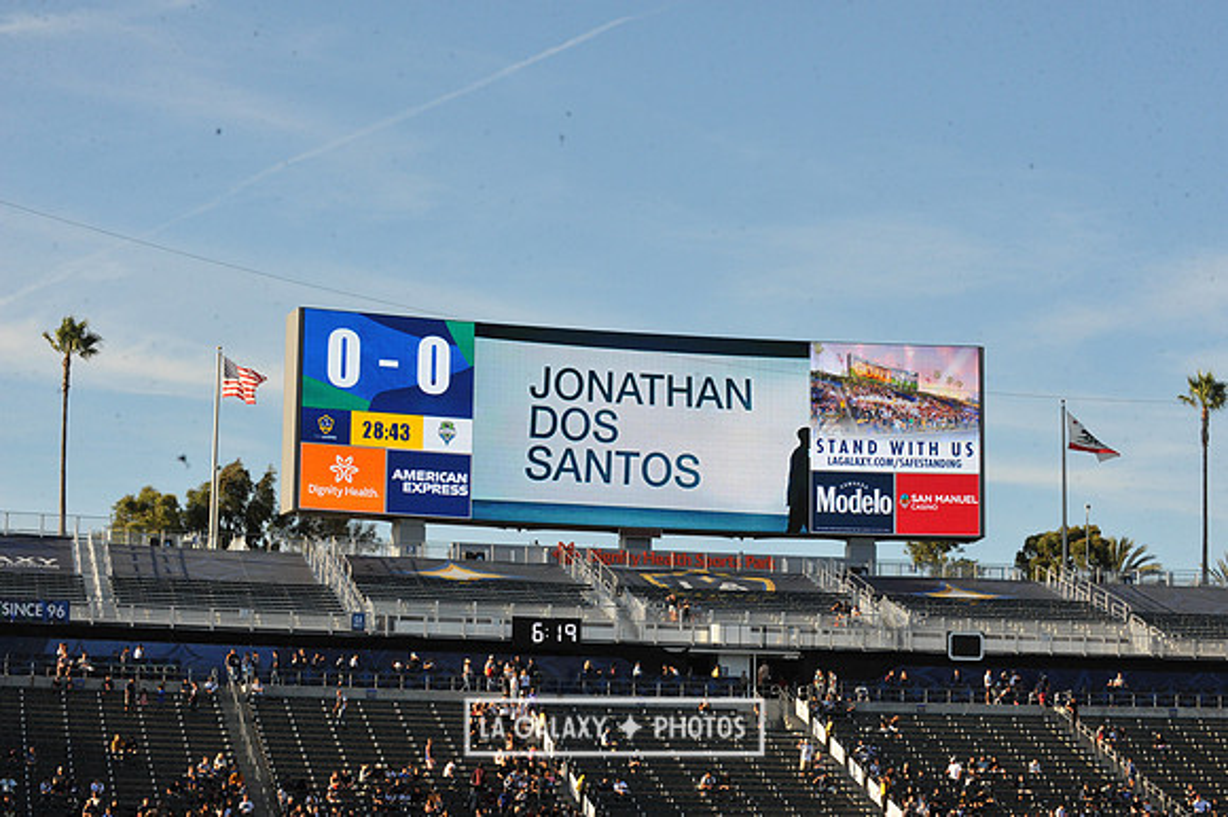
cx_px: 614
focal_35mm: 82
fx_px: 2795
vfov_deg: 16.6
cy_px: 408
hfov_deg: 24.8
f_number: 16
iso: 1600
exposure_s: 1/1000
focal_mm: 82
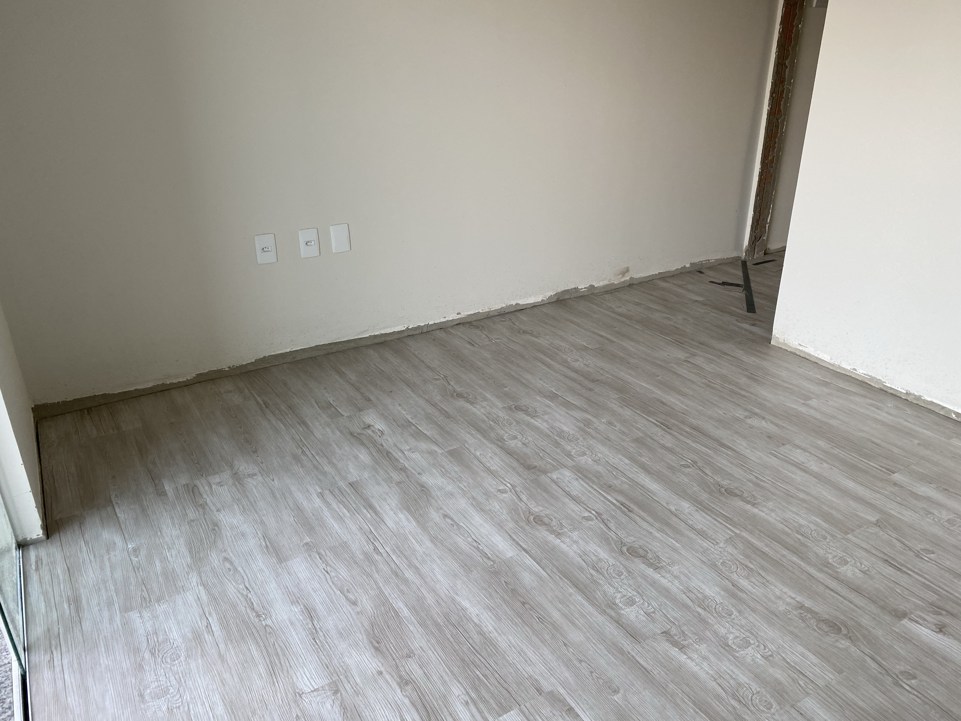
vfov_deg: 53.1
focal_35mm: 26
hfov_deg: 67.3
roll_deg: -0.1
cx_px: 480
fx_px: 722
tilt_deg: -24.6
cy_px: 360
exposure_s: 1/121
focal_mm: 4.25
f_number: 1.8
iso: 100
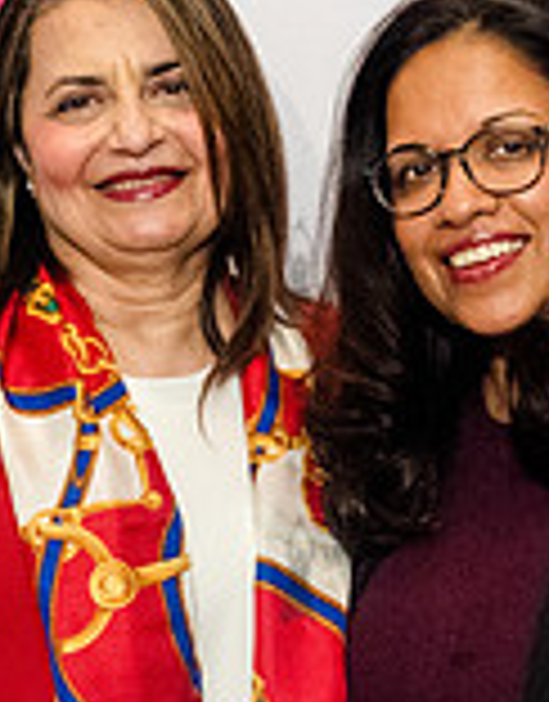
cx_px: 250
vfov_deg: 13.5
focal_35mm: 143
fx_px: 2945
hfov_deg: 10.6
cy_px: 567
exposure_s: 1/200
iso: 5000
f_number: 5.6
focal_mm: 35
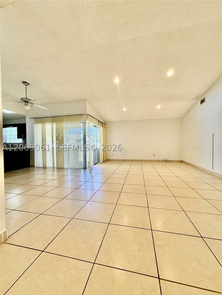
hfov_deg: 85.7
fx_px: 120
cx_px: 111
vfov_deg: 102.1
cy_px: 148
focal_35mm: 14
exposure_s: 1/120
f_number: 2.2
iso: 160
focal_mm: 2.22
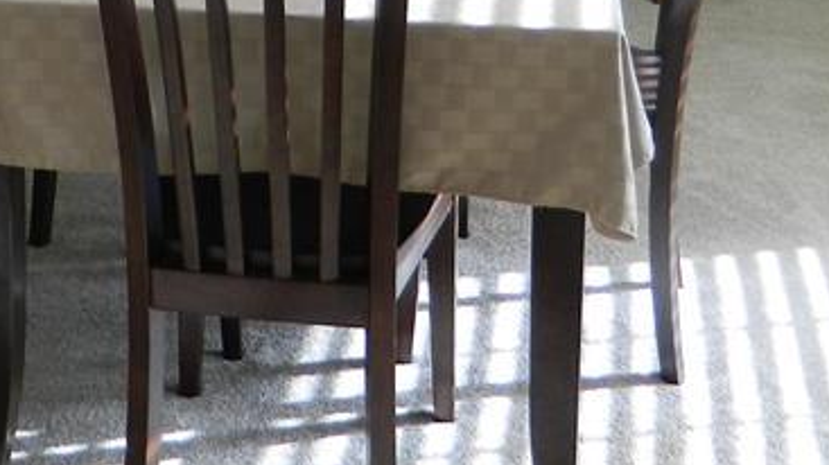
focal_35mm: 76
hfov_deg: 27.8
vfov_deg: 14.7
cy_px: -248
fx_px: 1670
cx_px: 314
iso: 80
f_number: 3.1
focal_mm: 4.5
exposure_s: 1/40
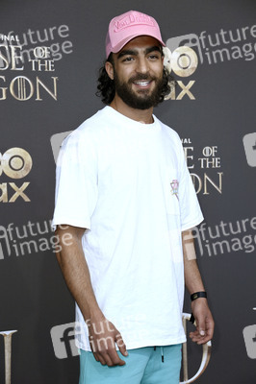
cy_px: 192
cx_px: 128
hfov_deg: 16.6
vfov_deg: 24.8
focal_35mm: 82
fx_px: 876
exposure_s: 1/250
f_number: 5.6
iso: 320
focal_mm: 82
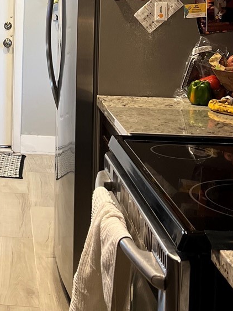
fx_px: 664
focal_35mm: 74
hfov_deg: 18.8
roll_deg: -1.2
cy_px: 34
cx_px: -47
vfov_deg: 25.5
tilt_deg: -4.2
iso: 125
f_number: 1.5
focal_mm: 5.7
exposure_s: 1/60
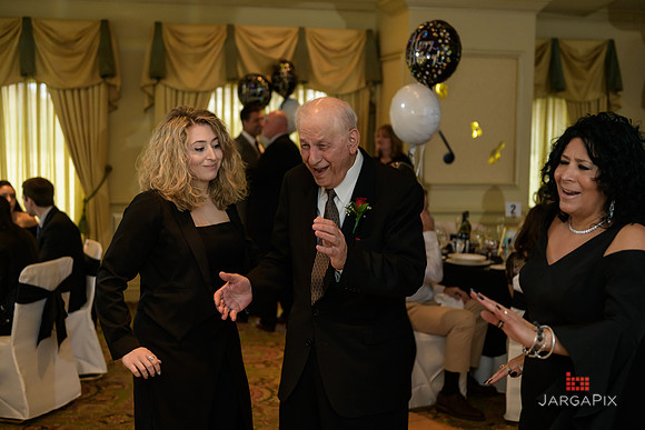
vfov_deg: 24.6
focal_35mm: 55
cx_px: 322
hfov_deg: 36.2
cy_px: 215
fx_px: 986
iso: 1000
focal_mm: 55
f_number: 2.8
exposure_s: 1/125
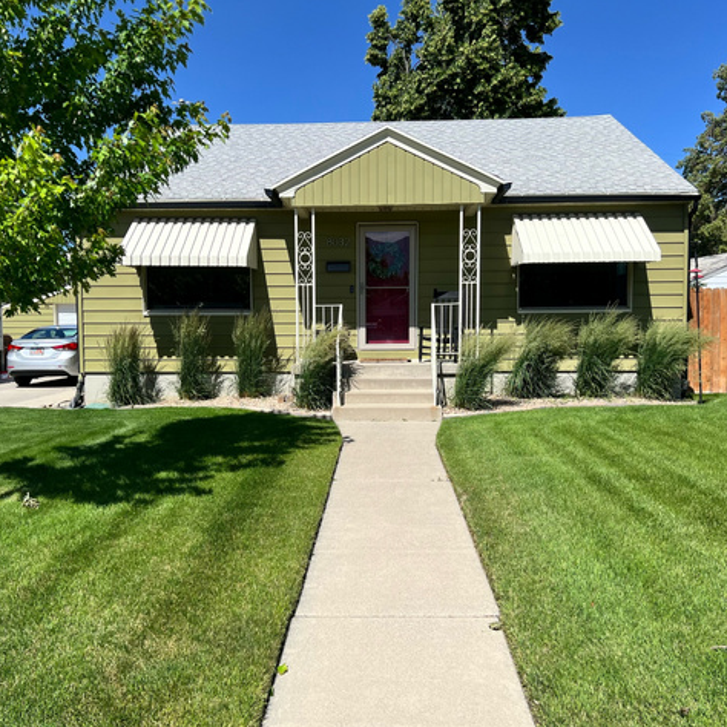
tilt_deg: -3.3
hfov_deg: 52.5
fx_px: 737
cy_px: 367
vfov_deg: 52.5
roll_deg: +0.0
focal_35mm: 31
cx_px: 348
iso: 50
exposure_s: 1/4630
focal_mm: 5.7
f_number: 1.5
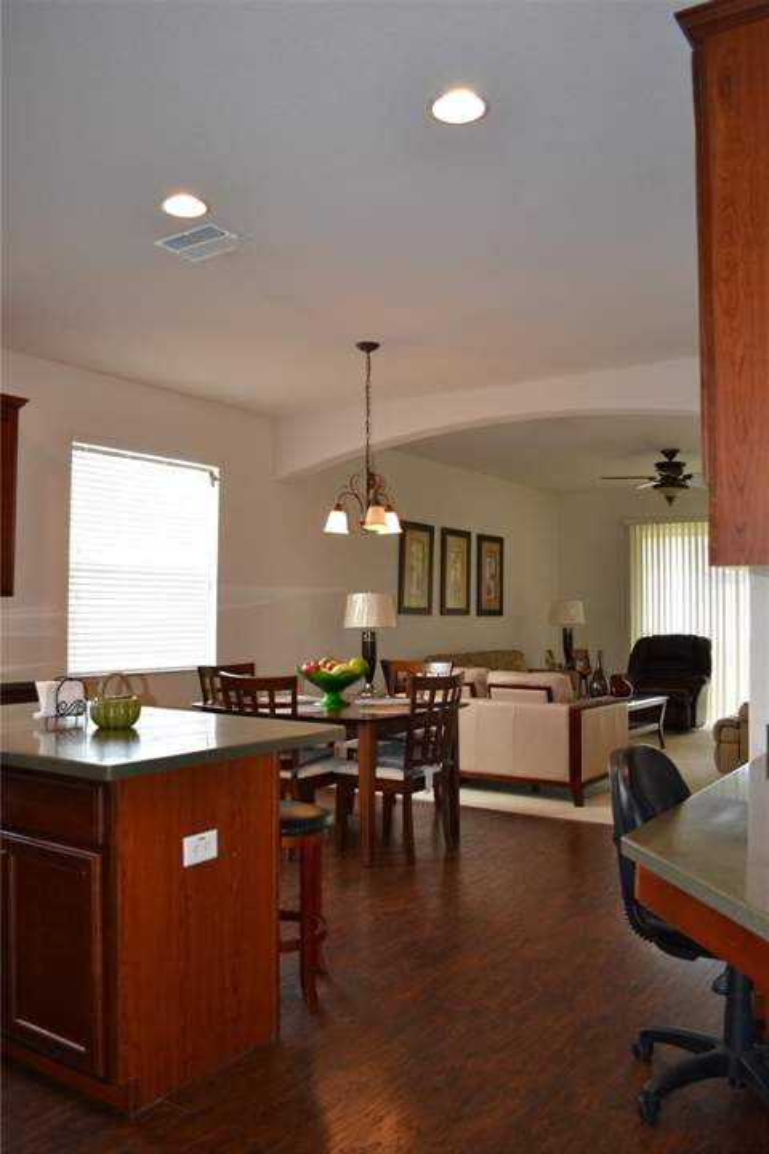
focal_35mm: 27
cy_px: 577
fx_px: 865
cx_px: 384
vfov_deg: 67.4
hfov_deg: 47.9
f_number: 3.5
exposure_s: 1/60
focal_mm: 18
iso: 500
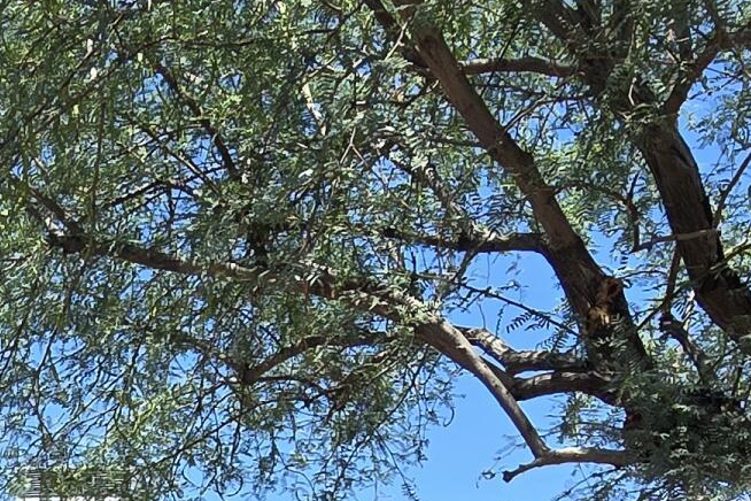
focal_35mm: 62
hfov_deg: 30.5
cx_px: 32
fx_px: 1293
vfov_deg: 18.1
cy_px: 863
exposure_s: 1/1228
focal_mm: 2.2
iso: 50
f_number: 2.2
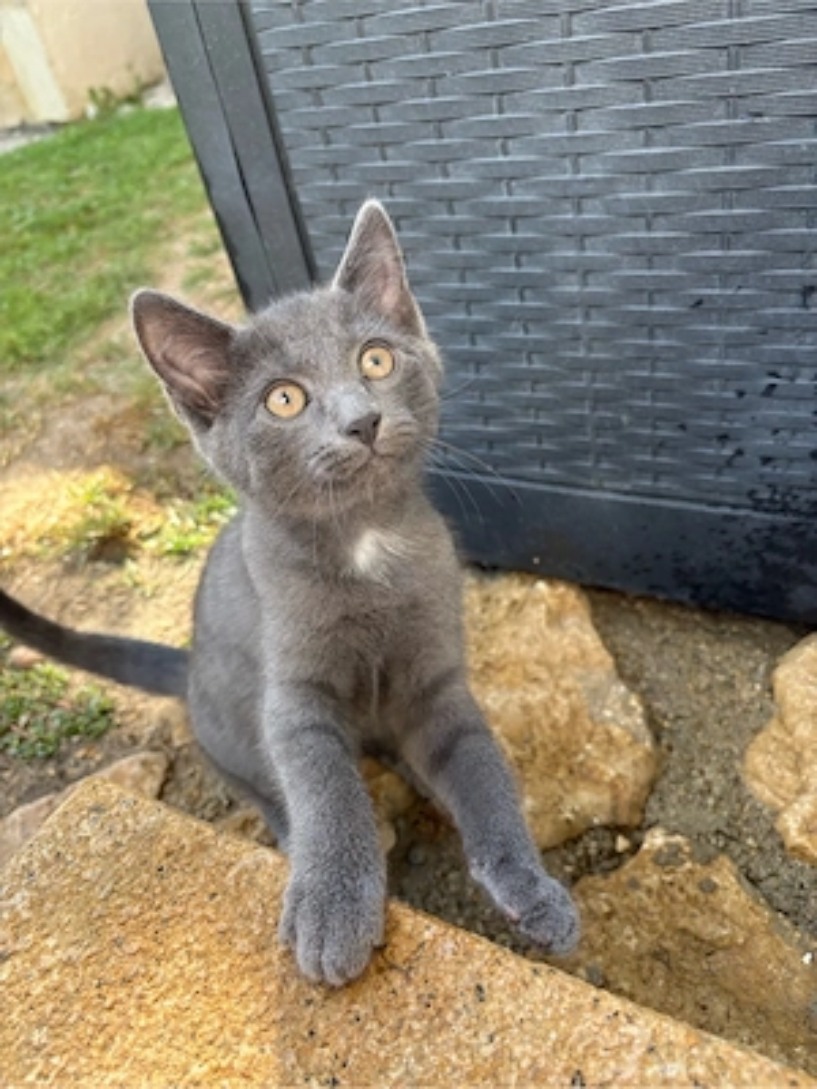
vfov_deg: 67.3
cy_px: 544
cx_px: 408
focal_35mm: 26
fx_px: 818
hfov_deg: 53.1
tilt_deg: -38.9
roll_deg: +10.3
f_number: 1.6
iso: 50
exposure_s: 1/121
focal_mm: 5.96
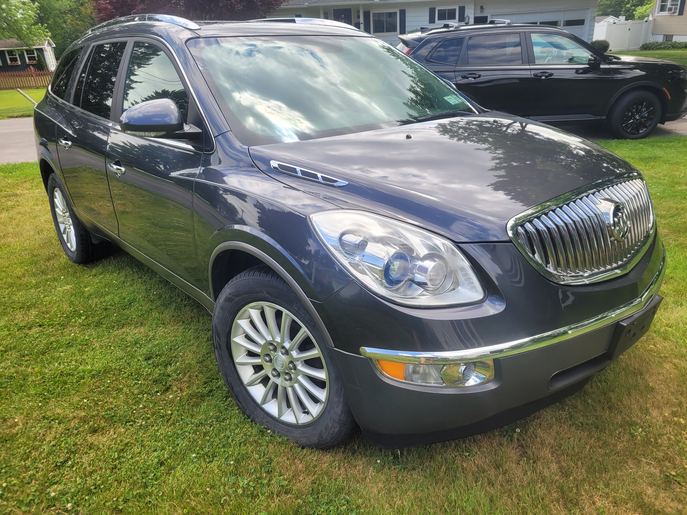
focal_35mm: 26
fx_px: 516
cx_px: 344
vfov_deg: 53.1
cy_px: 258
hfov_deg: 67.3
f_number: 1.8
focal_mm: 5.4
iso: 40
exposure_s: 1/786
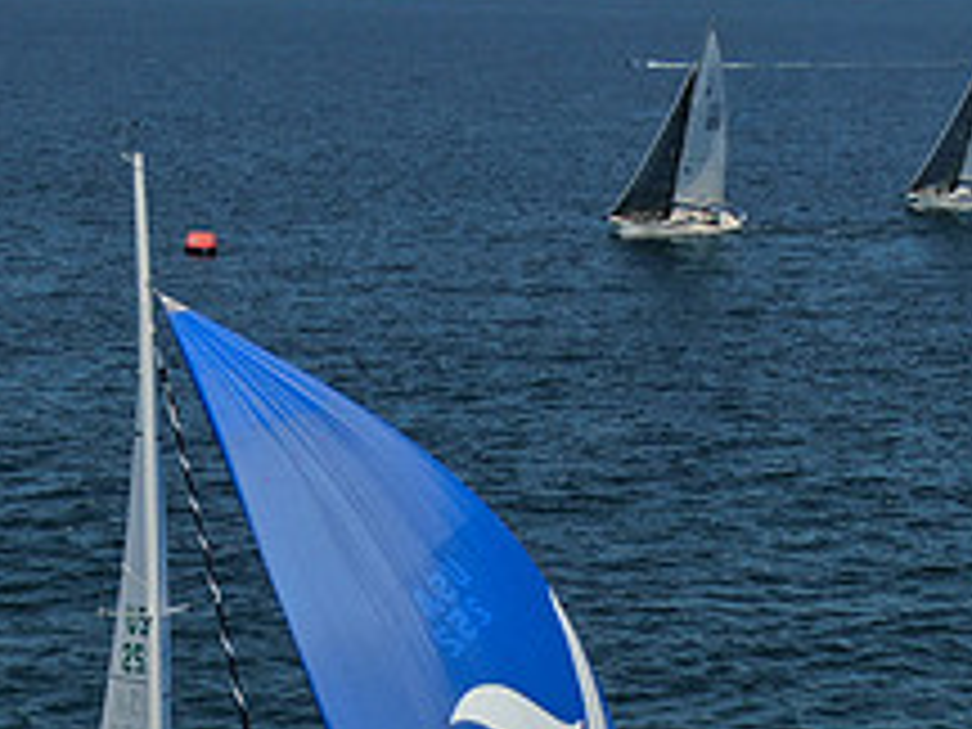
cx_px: 464
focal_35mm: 129
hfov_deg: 15.3
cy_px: 808
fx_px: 3622
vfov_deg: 11.3
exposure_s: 1/1600
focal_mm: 8.6
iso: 100
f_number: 3.8
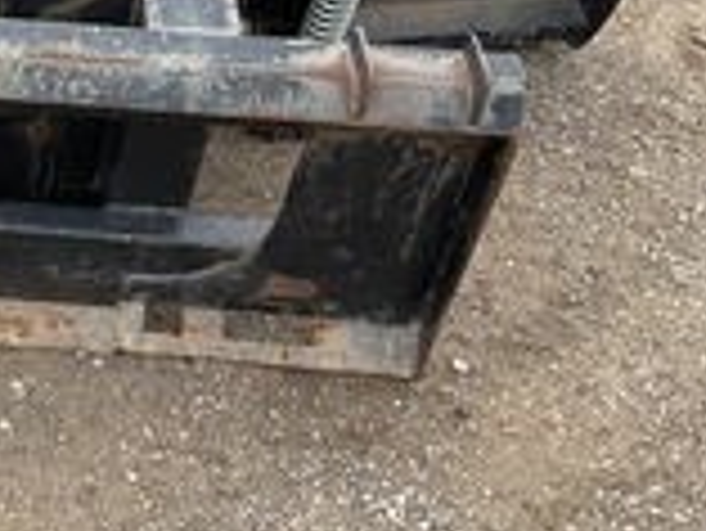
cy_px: 153
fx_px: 1510
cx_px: -121
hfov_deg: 24.1
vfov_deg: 19.8
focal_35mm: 74
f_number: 1.8
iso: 25
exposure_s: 1/478
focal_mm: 3
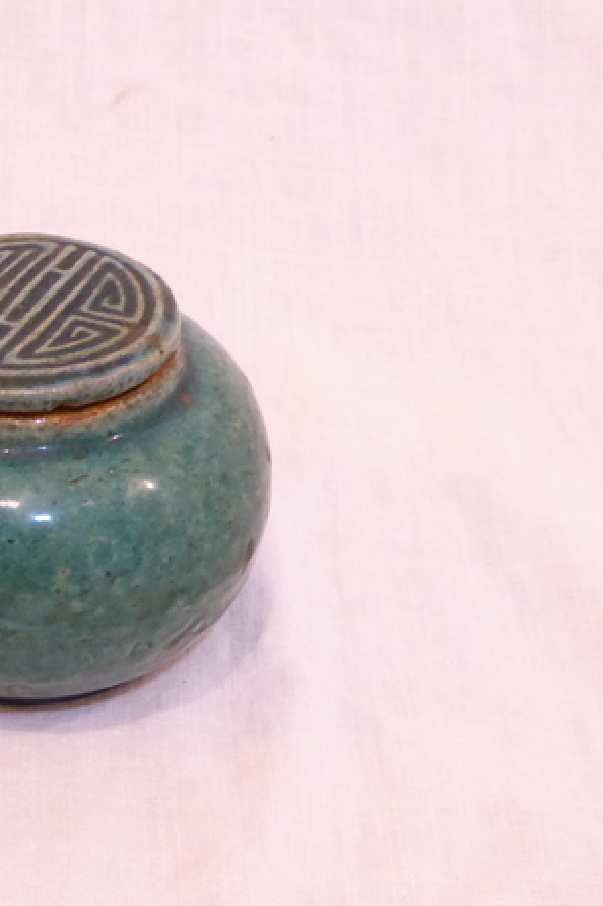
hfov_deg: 14.9
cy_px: 455
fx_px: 2288
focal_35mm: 91
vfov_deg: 22.4
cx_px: 79
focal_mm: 10.9
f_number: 4.3
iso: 800
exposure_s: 1/20
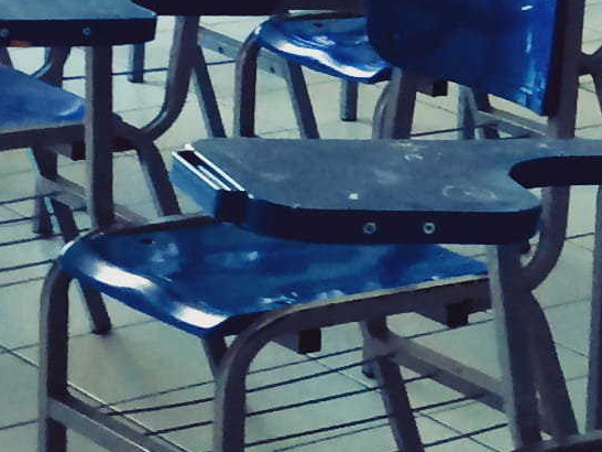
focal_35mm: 179
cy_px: 13
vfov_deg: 8.3
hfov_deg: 10.3
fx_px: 3112
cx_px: 1147
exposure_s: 1/30
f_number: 2.2
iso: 80
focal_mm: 4.12
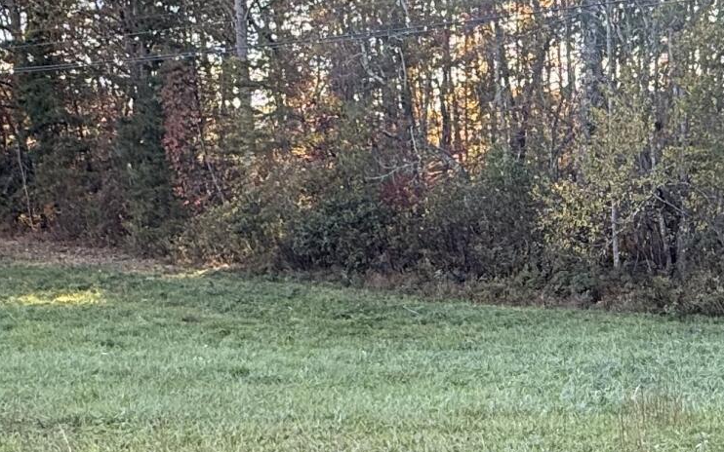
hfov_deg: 33.0
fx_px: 1184
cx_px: 586
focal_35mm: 60
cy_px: 330
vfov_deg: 21.5
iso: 64
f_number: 2.2
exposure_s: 1/149
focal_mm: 2.22
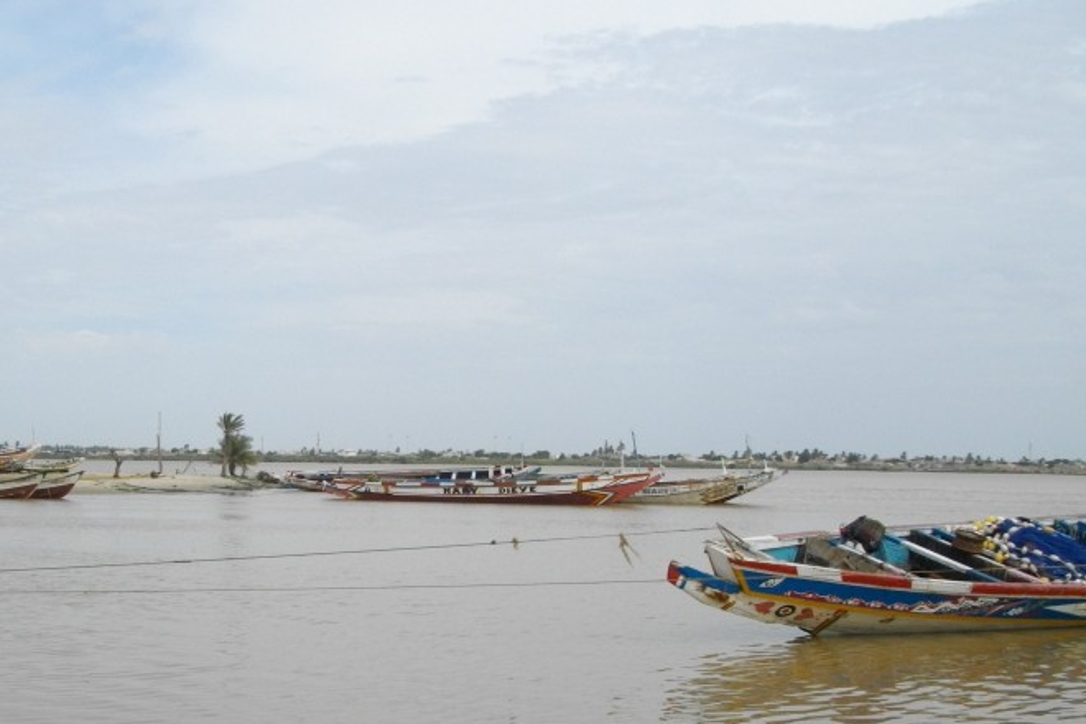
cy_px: 541
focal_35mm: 50
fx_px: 1508
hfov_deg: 38.8
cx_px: 303
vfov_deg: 26.6
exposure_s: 1/200
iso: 100
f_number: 8.8
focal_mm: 5.7
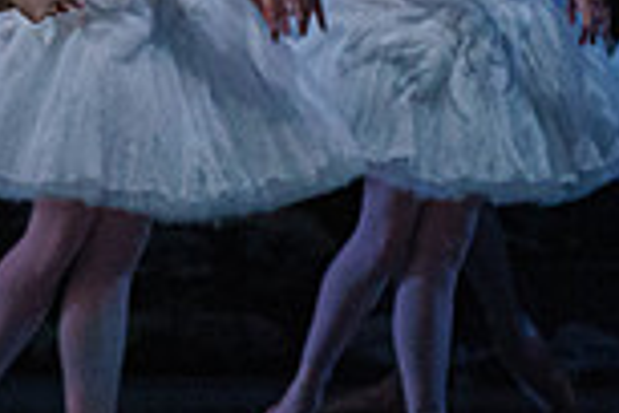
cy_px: 113
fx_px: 23675
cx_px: -231
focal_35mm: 1377
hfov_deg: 1.5
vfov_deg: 1.0
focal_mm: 364
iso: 8000
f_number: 5.6
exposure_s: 1/250
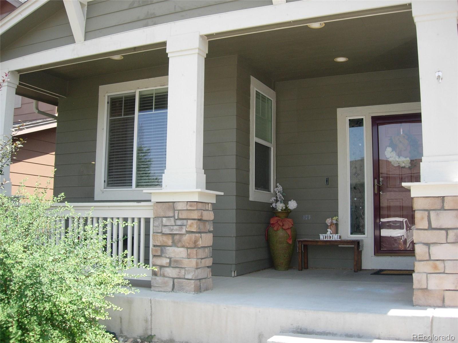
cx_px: 229
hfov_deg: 49.0
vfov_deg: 37.7
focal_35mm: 38
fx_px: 503
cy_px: 172
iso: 79
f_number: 2.8
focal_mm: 7.8
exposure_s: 1/512
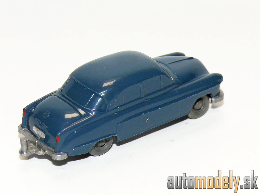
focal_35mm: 157
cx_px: 130
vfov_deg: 9.5
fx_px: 1179
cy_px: 98
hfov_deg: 12.6
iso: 100
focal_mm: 18.6
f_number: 4
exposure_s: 1/30
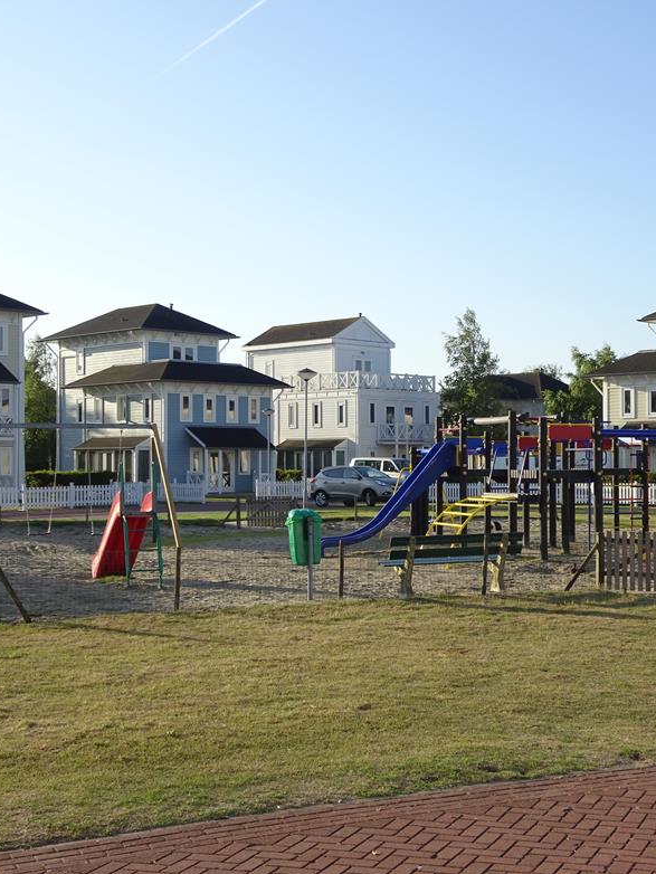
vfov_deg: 42.1
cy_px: 429
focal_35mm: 45
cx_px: 457
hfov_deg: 31.8
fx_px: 1136
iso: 80
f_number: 4
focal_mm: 5.61
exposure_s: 1/400
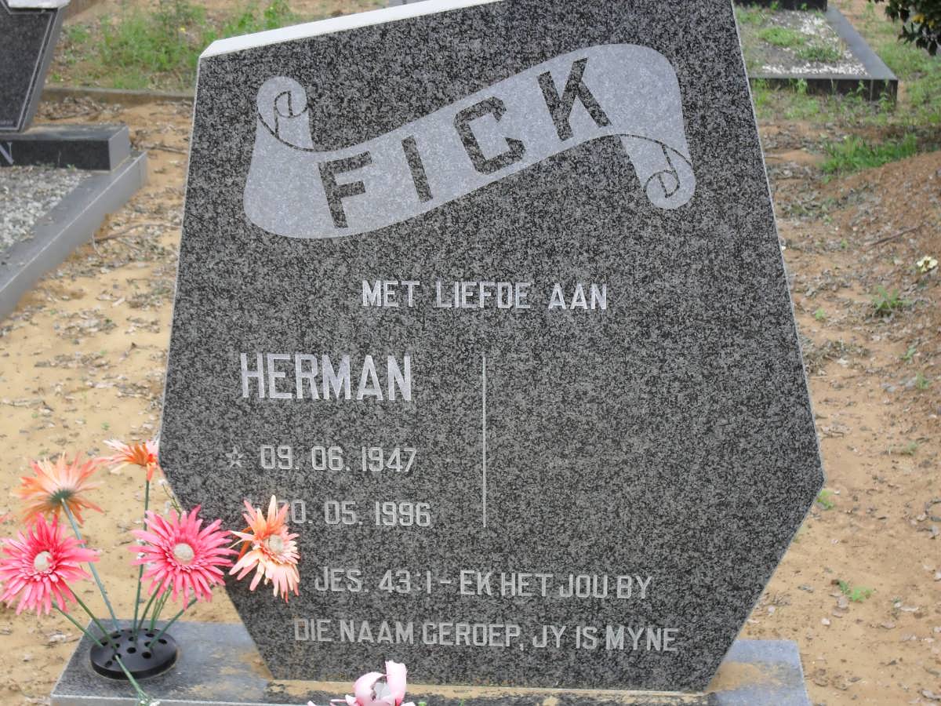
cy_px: 353
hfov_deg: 29.4
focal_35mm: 66
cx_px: 470
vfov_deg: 22.3
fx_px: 1794
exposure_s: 1/60
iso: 100
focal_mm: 11.7
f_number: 4.6
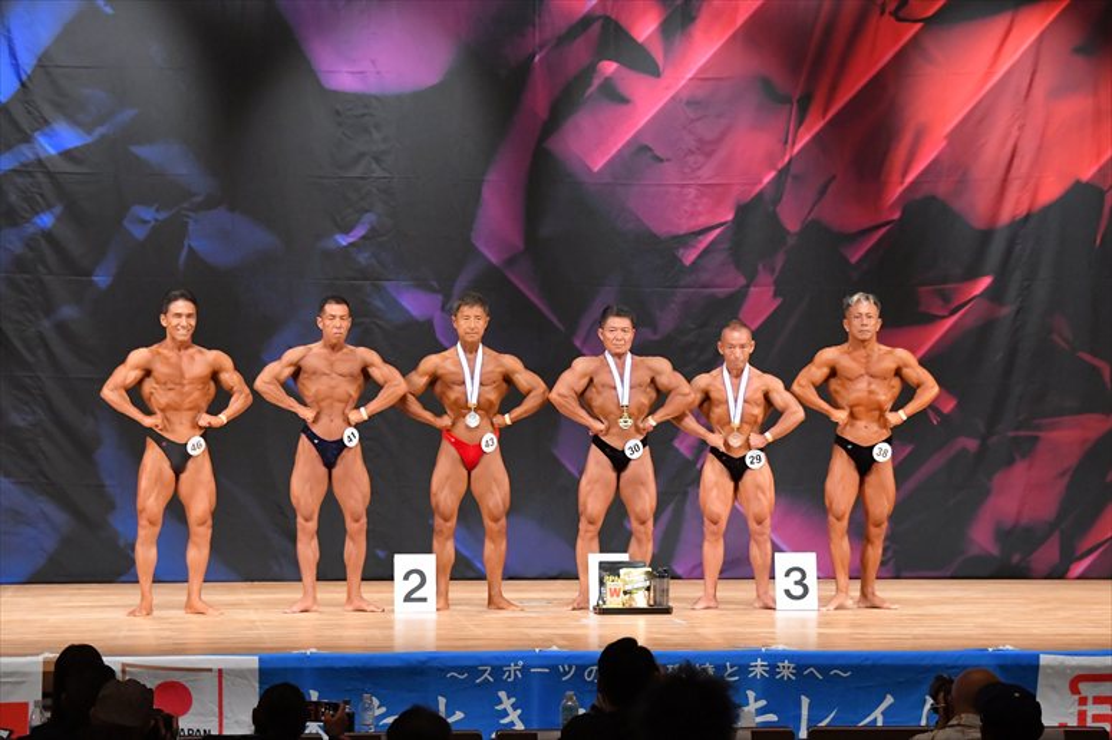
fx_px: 4261
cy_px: 370
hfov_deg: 14.9
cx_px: 556
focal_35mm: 138
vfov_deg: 9.9
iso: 7200
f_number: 5.6
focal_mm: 92
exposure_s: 1/400
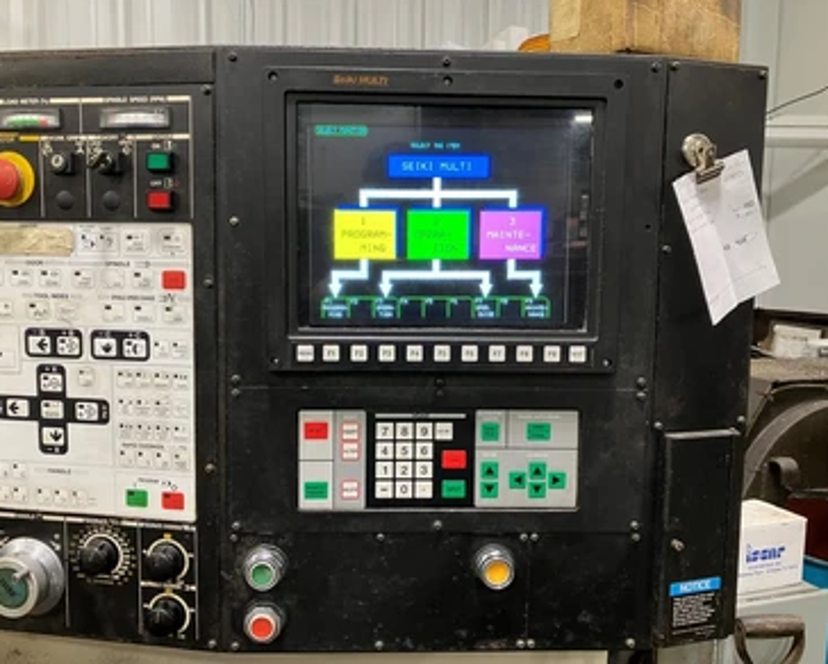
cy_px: 337
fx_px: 736
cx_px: 398
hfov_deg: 58.7
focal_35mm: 30
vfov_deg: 48.6
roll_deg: -0.7
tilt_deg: -5.6
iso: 125
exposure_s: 1/60
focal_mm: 3.99
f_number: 1.8
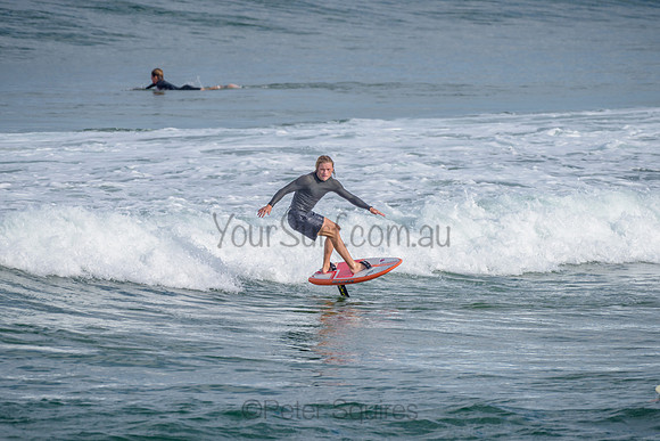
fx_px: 11223
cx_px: 330
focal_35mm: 612
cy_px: 220
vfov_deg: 2.2
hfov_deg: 3.4
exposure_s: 1/1250
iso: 110
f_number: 5.6
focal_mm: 500
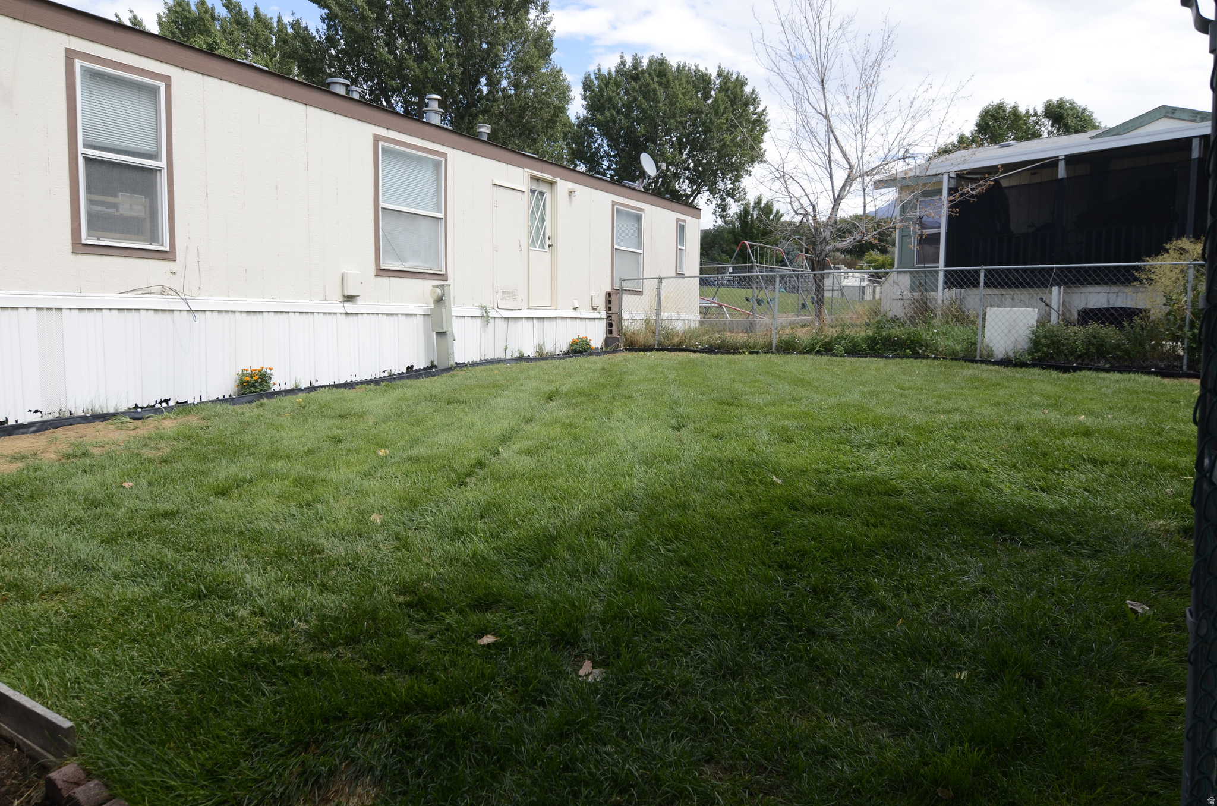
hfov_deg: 73.9
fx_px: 810
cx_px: 608
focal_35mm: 24
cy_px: 403
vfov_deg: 52.9
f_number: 7.1
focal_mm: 16
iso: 100
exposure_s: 1/200
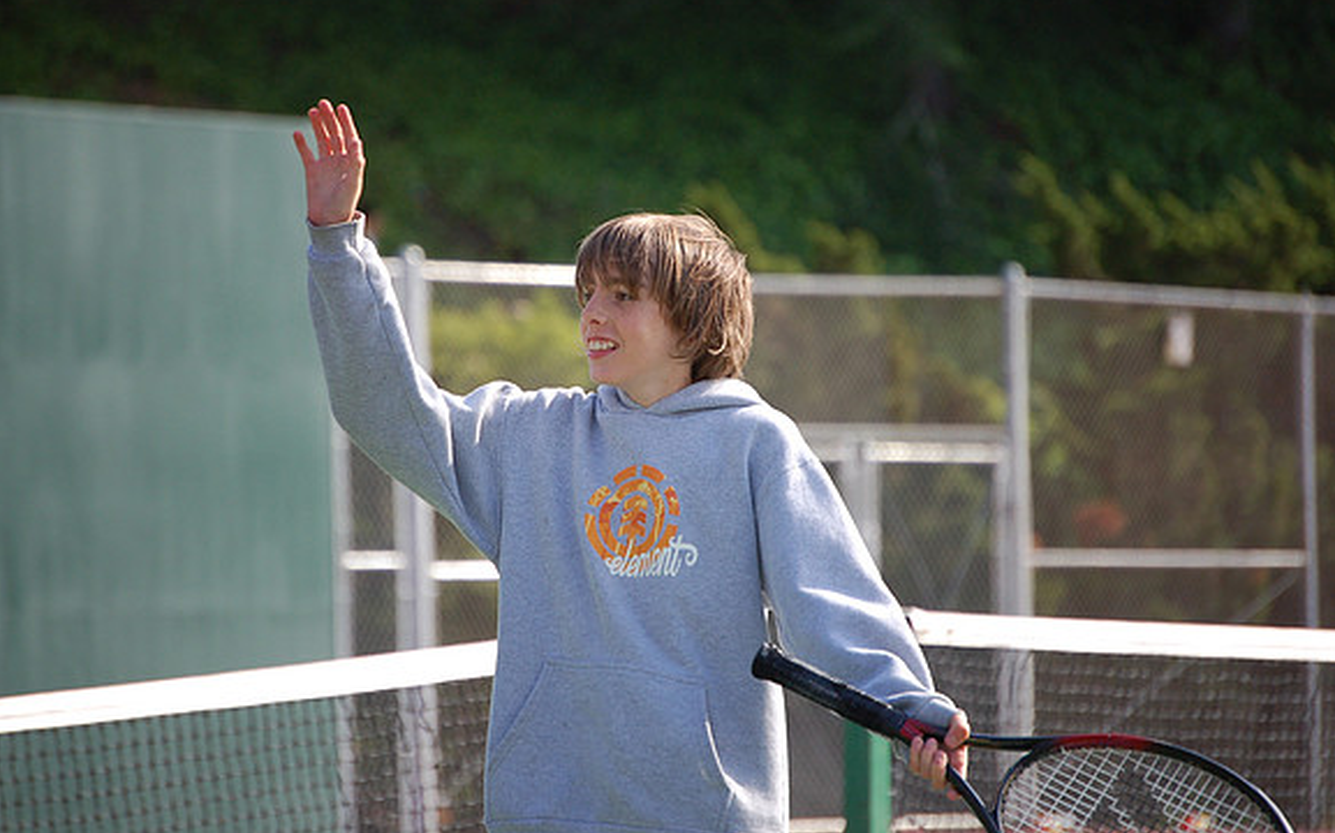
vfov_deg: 5.2
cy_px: 396
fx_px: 9219
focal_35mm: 254
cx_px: 669
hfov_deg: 8.3
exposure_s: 1/1000
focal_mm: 165
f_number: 5.3
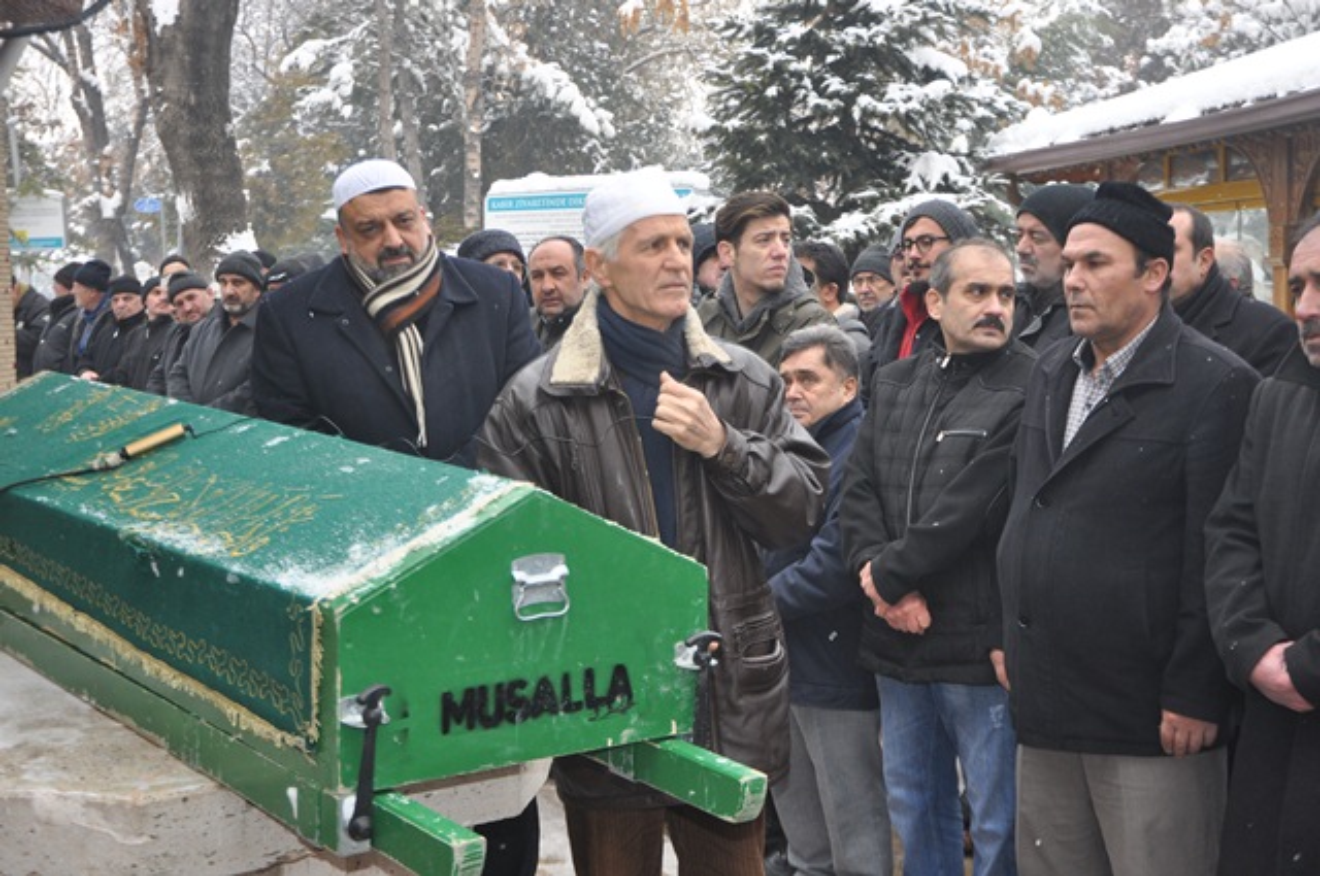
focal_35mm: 46
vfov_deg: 28.9
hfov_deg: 42.4
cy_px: 438
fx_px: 1703
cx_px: 660
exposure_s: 1/200
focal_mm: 31
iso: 280
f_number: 4
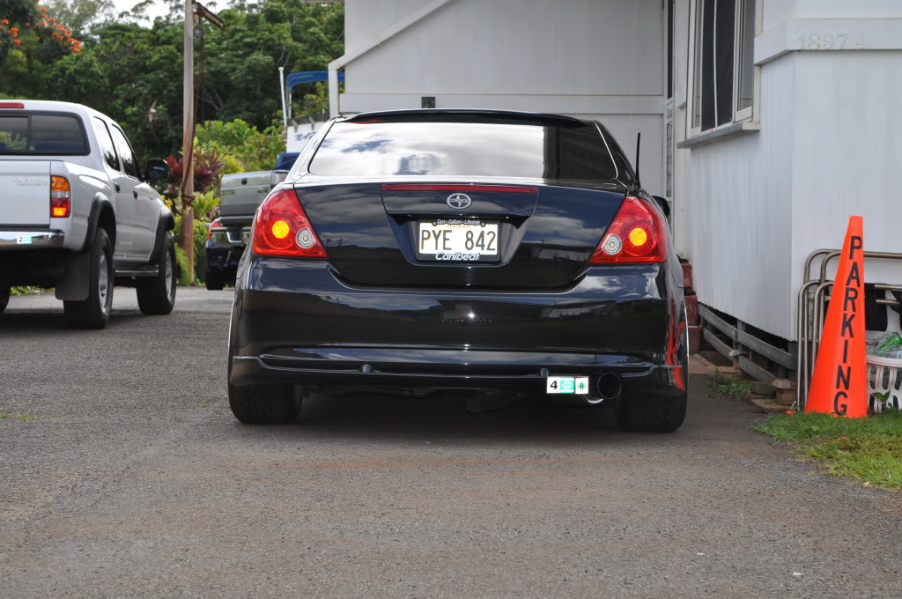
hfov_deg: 24.6
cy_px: 300
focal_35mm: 82
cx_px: 451
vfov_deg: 16.5
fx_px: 2064
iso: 200
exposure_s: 1/200
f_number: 7.1
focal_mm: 55
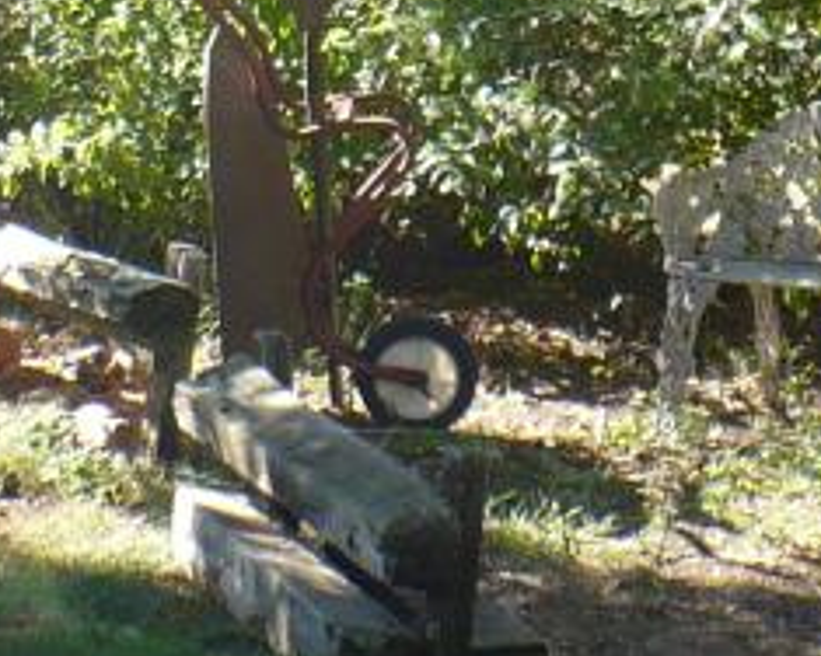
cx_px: 482
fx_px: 4787
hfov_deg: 9.8
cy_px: -112
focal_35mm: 197
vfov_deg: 7.8
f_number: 2.8
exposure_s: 1/200
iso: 100
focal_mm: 6.1
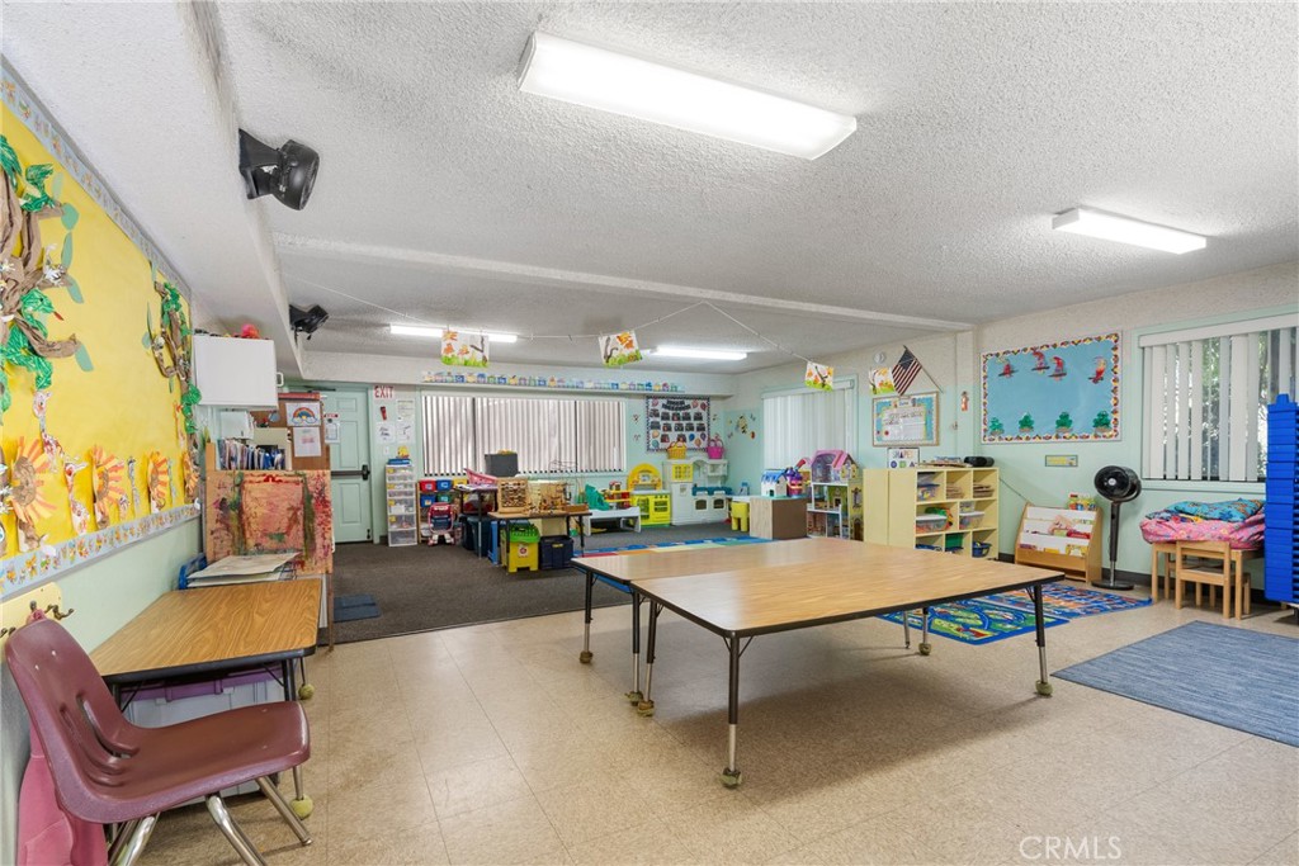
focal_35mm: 16
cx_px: 650
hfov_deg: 96.7
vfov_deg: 73.8
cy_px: 433
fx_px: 577
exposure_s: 1/10
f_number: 9
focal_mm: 16
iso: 320
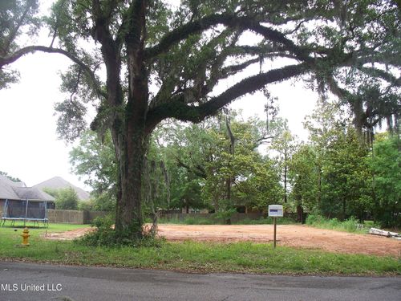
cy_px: 150
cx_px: 200
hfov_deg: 51.4
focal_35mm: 36
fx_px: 417
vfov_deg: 39.7
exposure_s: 1/160
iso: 80
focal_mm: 7.54
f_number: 2.8
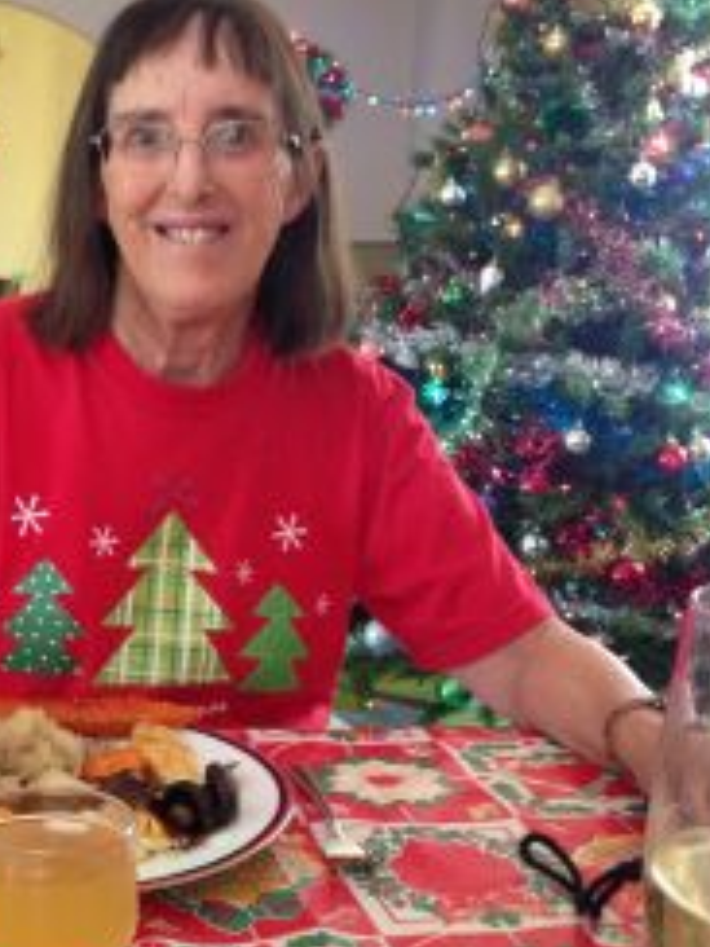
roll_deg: -1.7
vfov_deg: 35.5
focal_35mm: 54
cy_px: 454
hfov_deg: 26.6
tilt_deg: -7.5
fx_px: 1477
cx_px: 167
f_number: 2.4
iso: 400
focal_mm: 4.12
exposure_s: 1/20
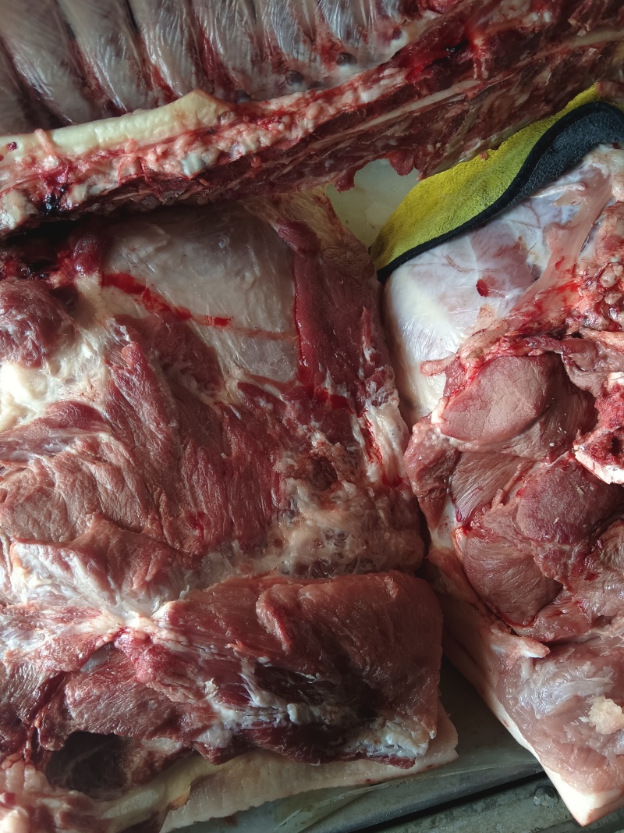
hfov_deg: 51.3
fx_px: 649
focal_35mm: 27
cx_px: 312
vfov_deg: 65.3
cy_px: 416
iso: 288
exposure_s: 1/33.3
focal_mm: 3.66
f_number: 2.2
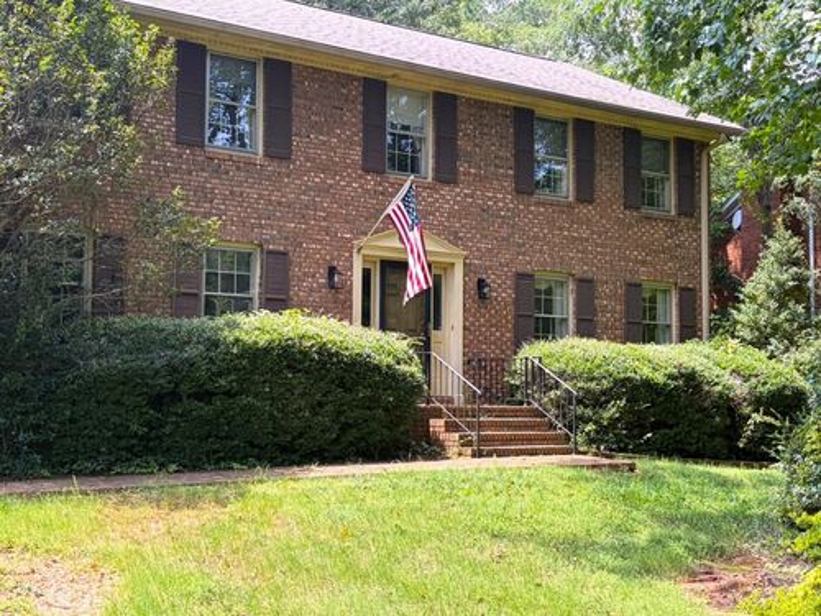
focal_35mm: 48
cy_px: 308
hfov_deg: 39.7
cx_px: 410
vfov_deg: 30.3
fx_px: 1138
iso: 50
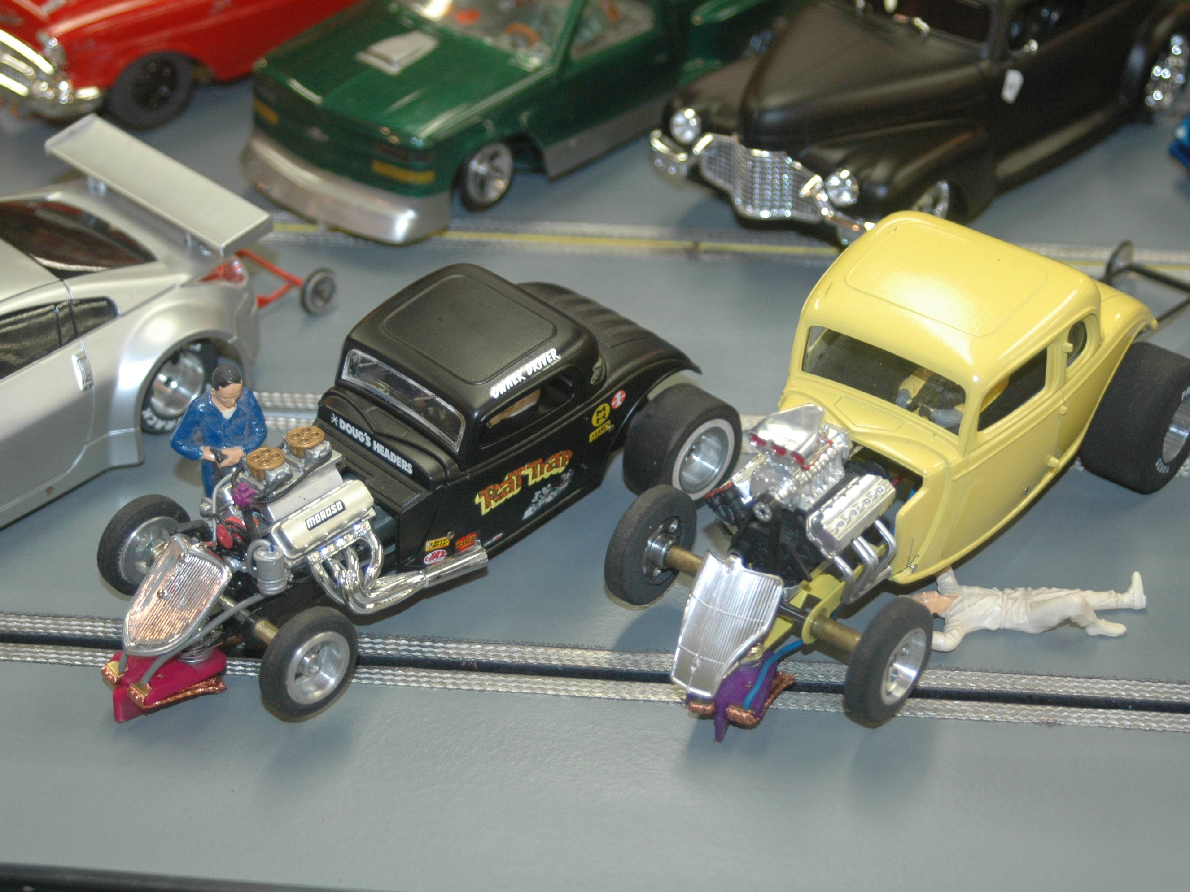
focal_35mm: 74
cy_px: 444
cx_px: 631
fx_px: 2528
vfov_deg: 20.0
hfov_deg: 26.5
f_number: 4.8
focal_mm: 45
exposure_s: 1/60
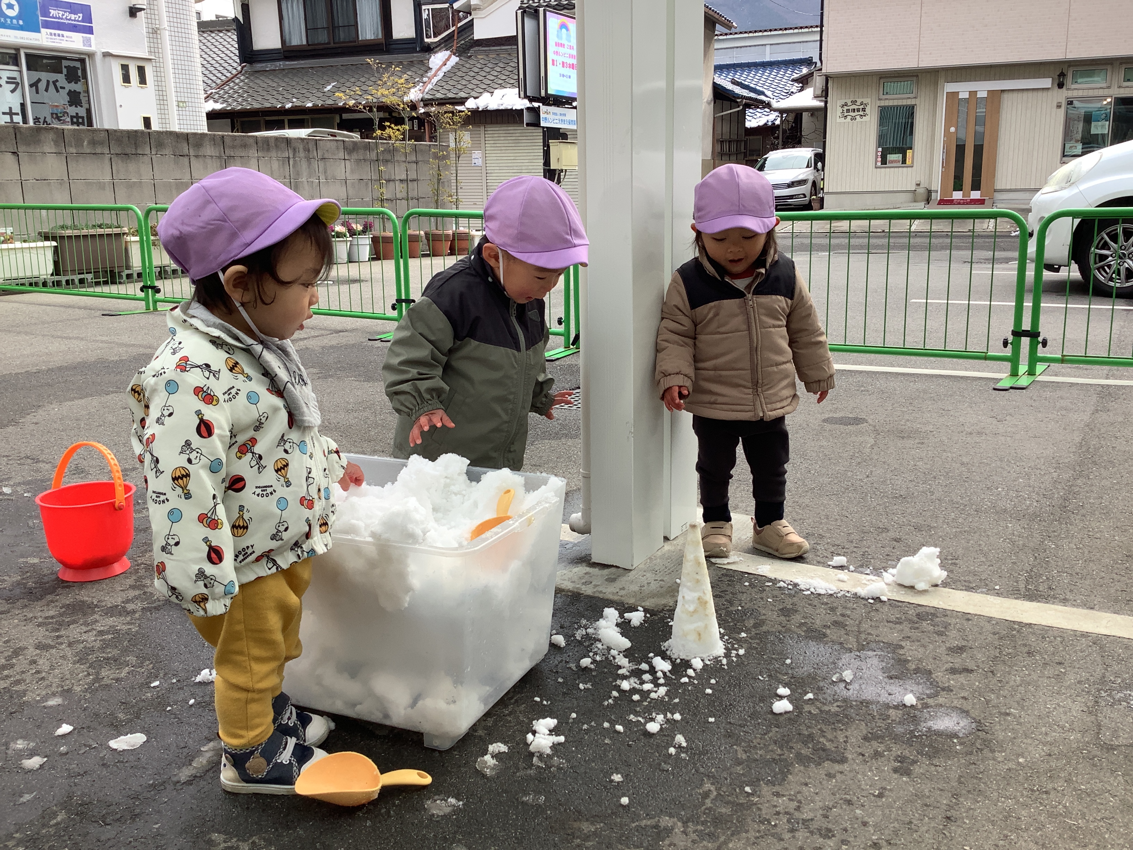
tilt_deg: -14.8
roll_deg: +1.9
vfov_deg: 45.4
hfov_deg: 58.4
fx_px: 1015
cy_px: 425
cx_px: 566
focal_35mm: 31
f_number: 2.4
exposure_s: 1/303
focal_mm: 3.3
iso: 25
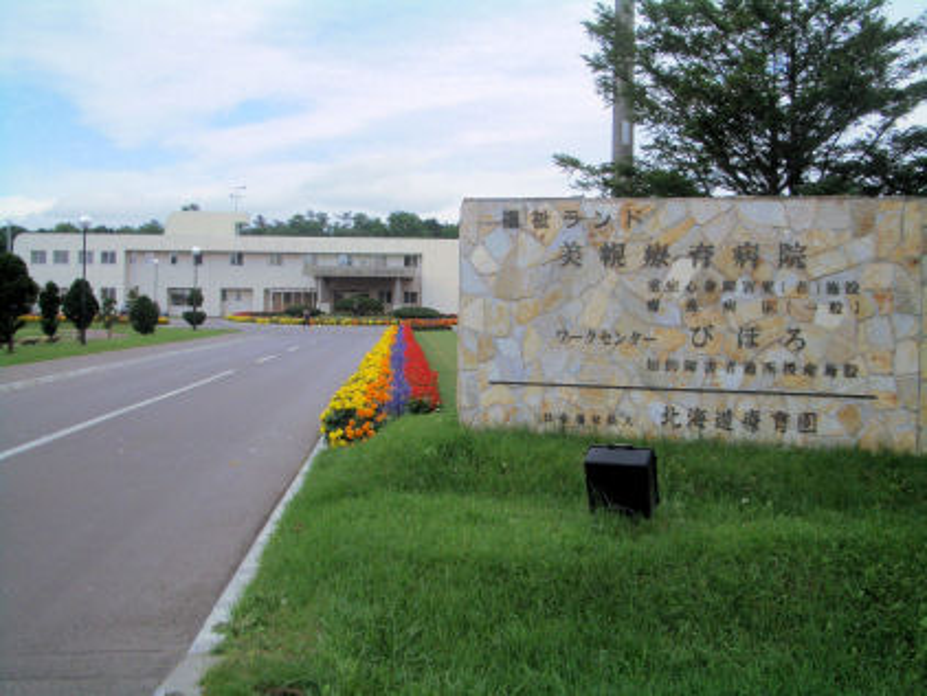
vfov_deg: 35.2
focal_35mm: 41
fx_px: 1099
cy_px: 348
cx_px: 464
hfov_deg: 45.8
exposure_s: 1/400
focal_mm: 6.8
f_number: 4.6
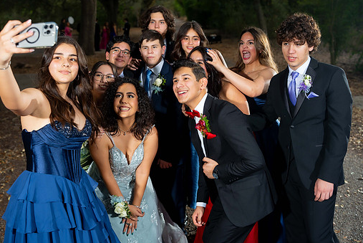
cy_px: 114
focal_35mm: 40
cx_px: 163
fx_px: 404
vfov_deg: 33.5
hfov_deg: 48.3
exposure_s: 1/200
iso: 200
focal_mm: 35
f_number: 3.2
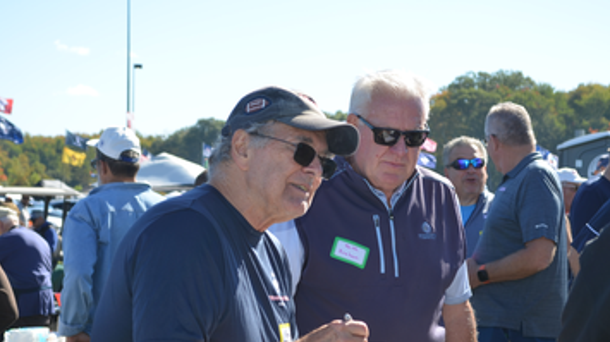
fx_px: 1487
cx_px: 299
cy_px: 223
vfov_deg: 13.1
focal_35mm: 92
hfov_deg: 23.2
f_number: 6.3
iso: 100
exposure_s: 1/200
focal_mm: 52
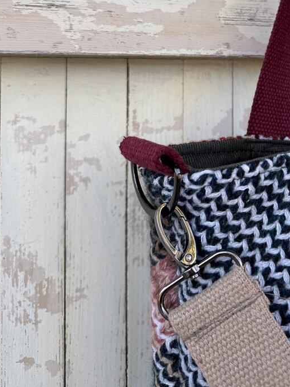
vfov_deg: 42.3
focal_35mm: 42
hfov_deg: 33.2
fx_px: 469
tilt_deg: -3.5
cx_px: 238
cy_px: 63
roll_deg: -3.2
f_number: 1.78
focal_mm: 6.76
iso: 80
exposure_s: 1/348
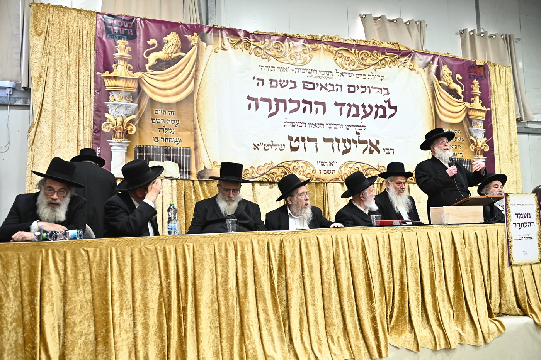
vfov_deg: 42.3
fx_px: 466
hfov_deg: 60.3
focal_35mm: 31
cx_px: 270
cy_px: 180
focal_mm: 31
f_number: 3.5
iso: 1600
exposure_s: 1/200
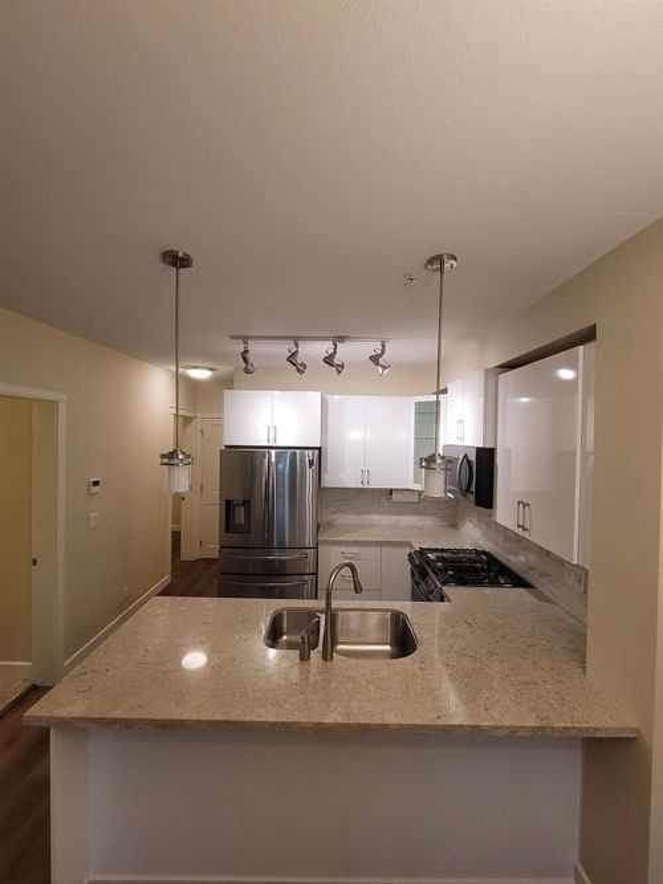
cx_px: 332
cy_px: 442
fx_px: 332
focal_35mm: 13
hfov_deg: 89.9
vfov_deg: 106.2
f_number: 2.2
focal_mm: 2.2
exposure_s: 1/60
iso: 160
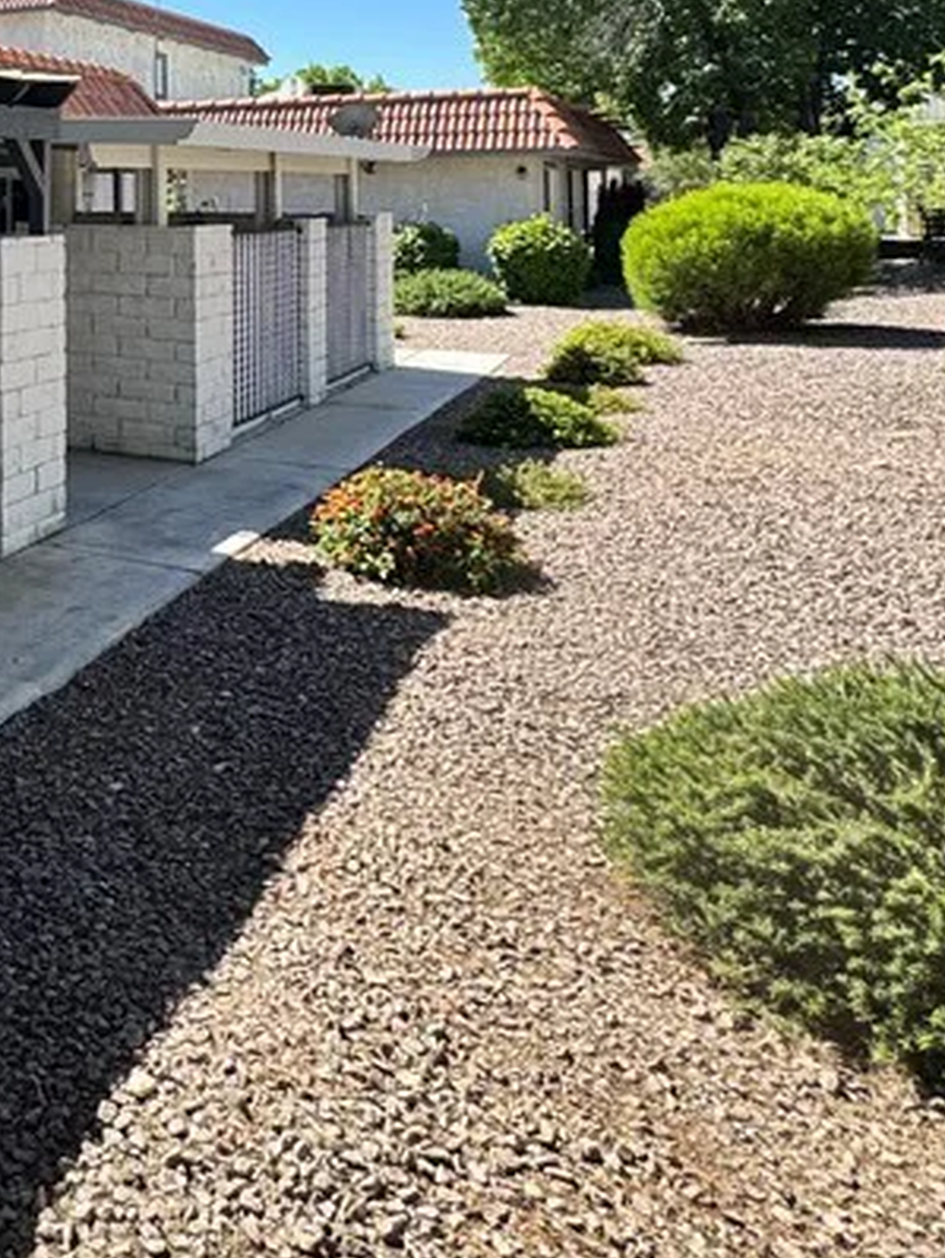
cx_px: -202
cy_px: 145
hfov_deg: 32.4
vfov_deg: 46.7
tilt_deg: +3.7
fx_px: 1309
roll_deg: -0.7
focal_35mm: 36
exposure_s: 1/1256
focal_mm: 2.22
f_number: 2.2
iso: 50
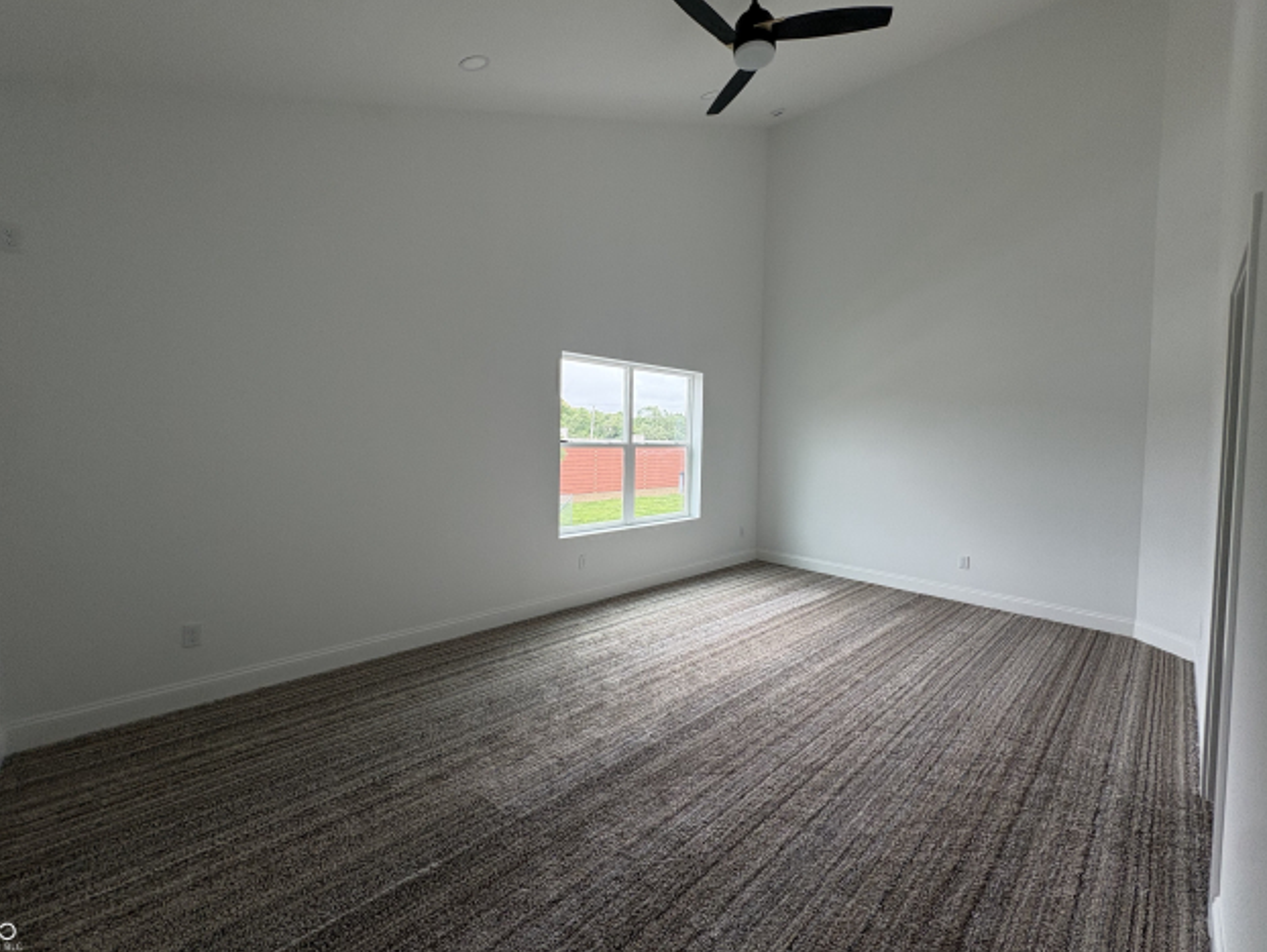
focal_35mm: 15
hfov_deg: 98.1
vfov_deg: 81.7
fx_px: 549
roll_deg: -0.6
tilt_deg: -1.2
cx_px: 637
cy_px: 453
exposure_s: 1/127
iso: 100
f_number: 2.2
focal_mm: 2.22
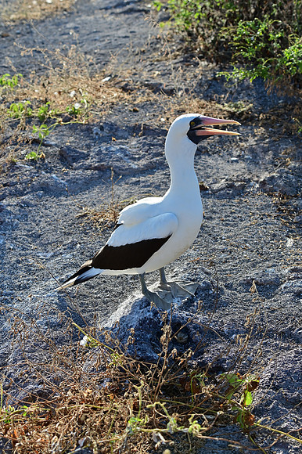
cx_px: 151
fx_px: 1260
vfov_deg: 20.4
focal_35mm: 100
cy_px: 227
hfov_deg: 13.7
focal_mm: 100
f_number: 8
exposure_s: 1/500
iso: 200
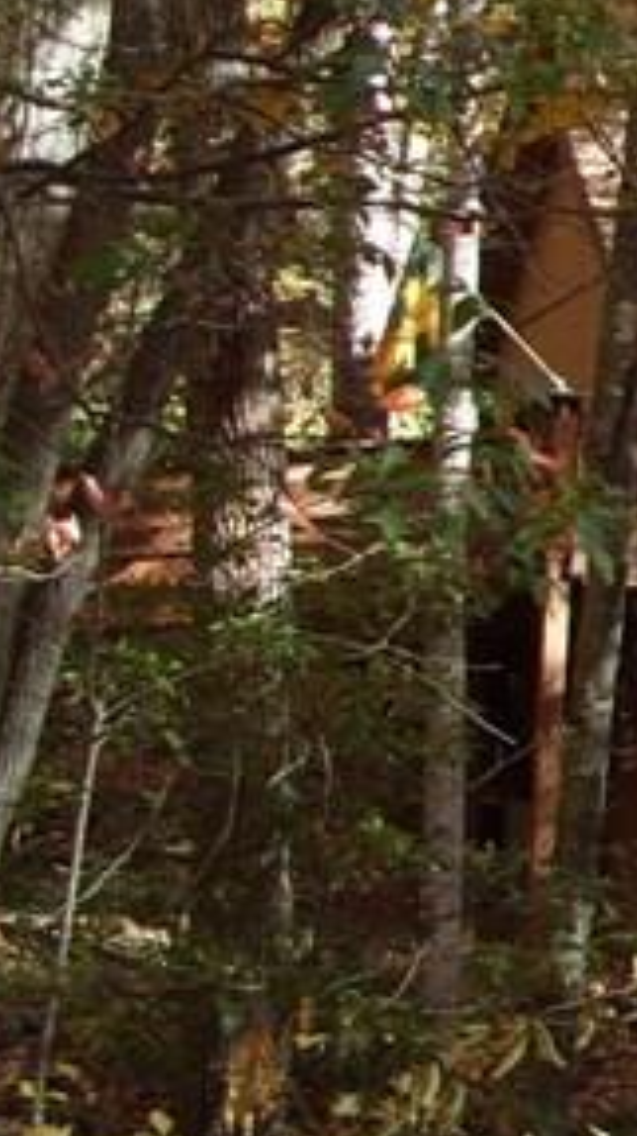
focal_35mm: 136
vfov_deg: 15.5
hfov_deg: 7.9
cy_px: -16
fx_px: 4092
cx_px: 1780
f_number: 3.1
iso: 80
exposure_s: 1/125
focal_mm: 7.8
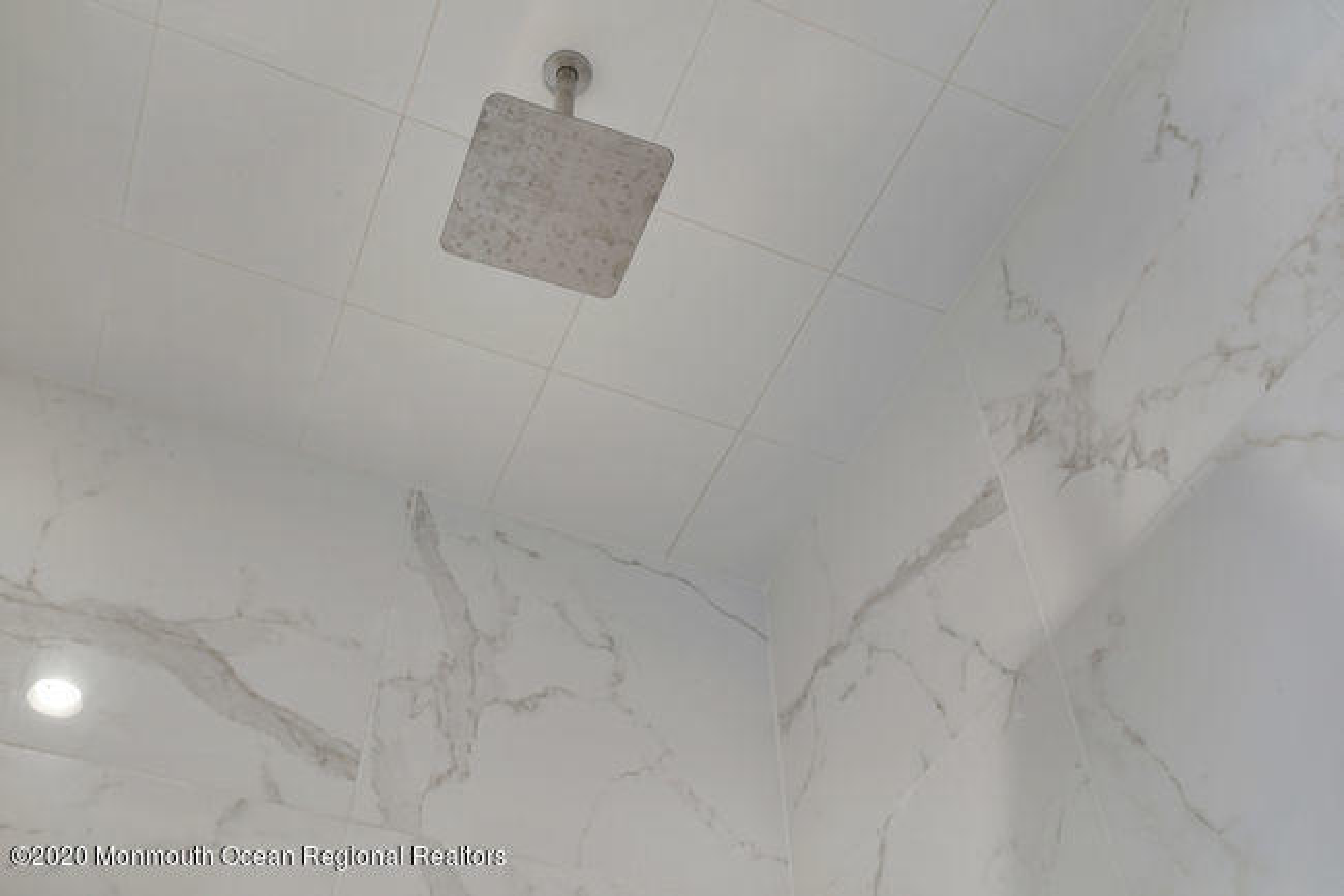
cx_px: 672
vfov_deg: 37.8
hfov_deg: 54.4
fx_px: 1306
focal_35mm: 35
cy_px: 448
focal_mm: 35
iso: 200
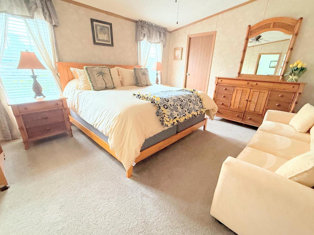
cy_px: 120
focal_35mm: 16
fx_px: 145
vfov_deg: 78.1
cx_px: 157
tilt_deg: -19.5
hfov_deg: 94.5
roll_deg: -1.5
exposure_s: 1/60
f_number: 2.2
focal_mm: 2.22
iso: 500
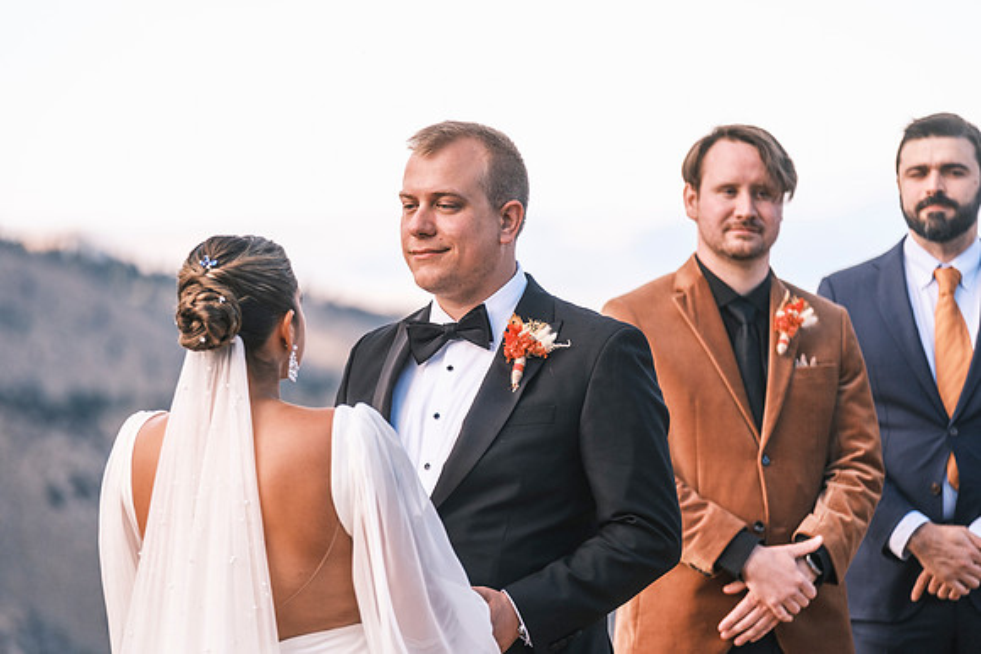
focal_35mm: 210
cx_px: 490
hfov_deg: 9.8
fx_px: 5724
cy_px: 327
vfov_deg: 6.5
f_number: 2.8
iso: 400
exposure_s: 1/1100
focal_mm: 140
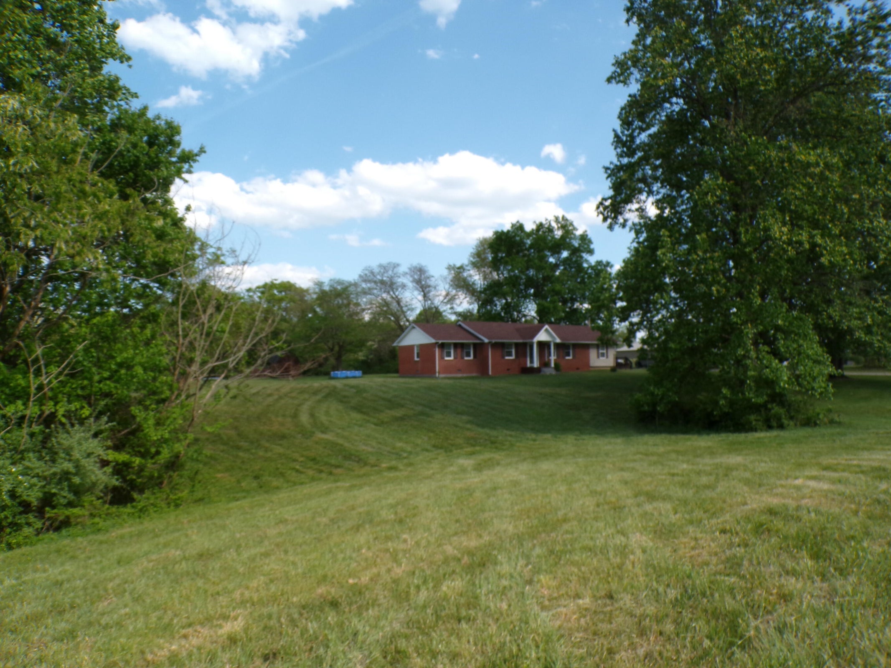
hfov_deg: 71.6
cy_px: 334
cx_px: 446
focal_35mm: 24
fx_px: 618
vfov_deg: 56.8
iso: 100
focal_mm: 4.3
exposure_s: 1/450
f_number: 4.4
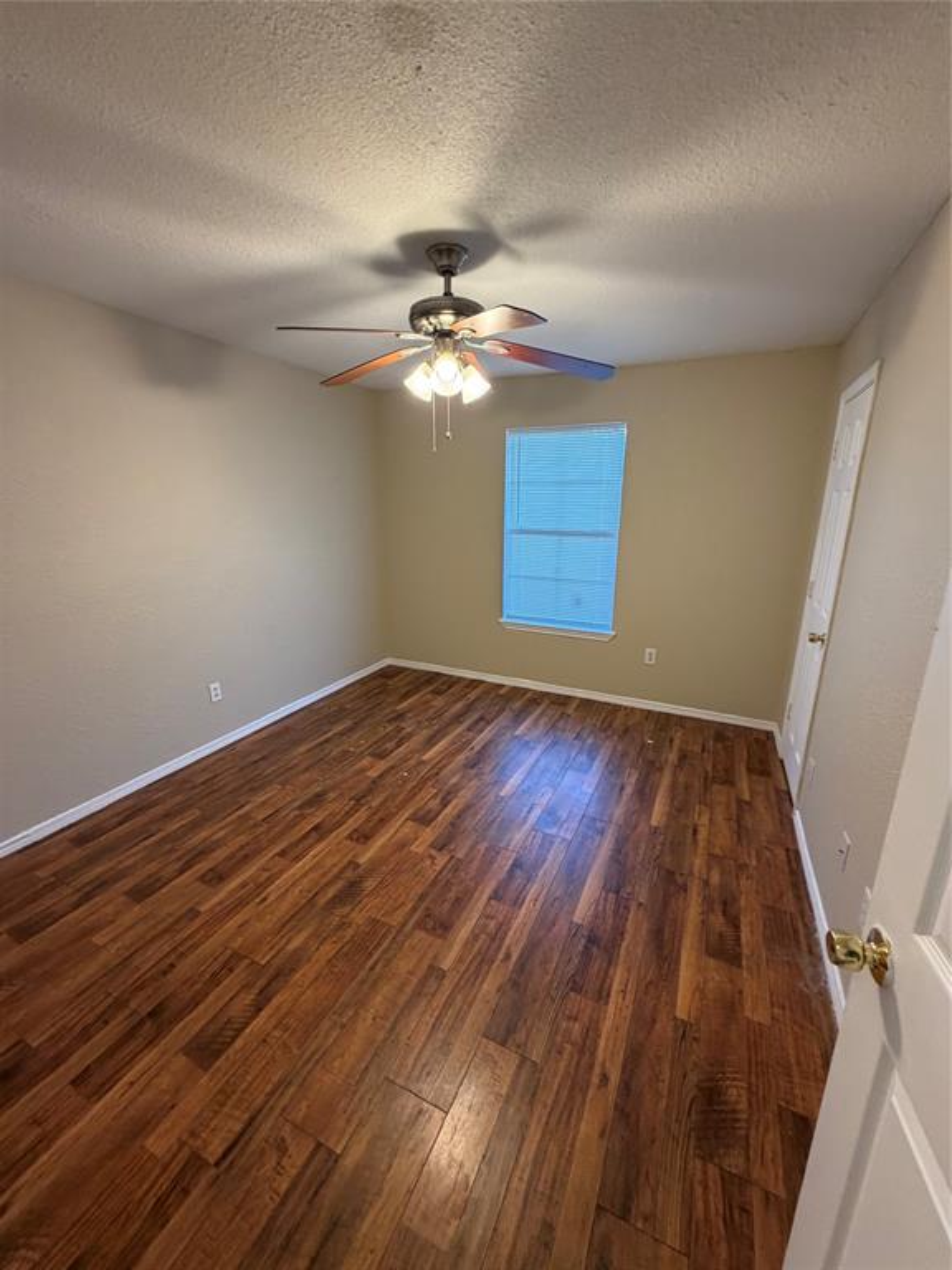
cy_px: 635
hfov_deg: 85.7
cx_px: 476
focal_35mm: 14
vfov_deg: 102.1
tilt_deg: -15.8
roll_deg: +0.2
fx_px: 513
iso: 250
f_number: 2.2
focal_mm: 2.22
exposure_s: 1/60
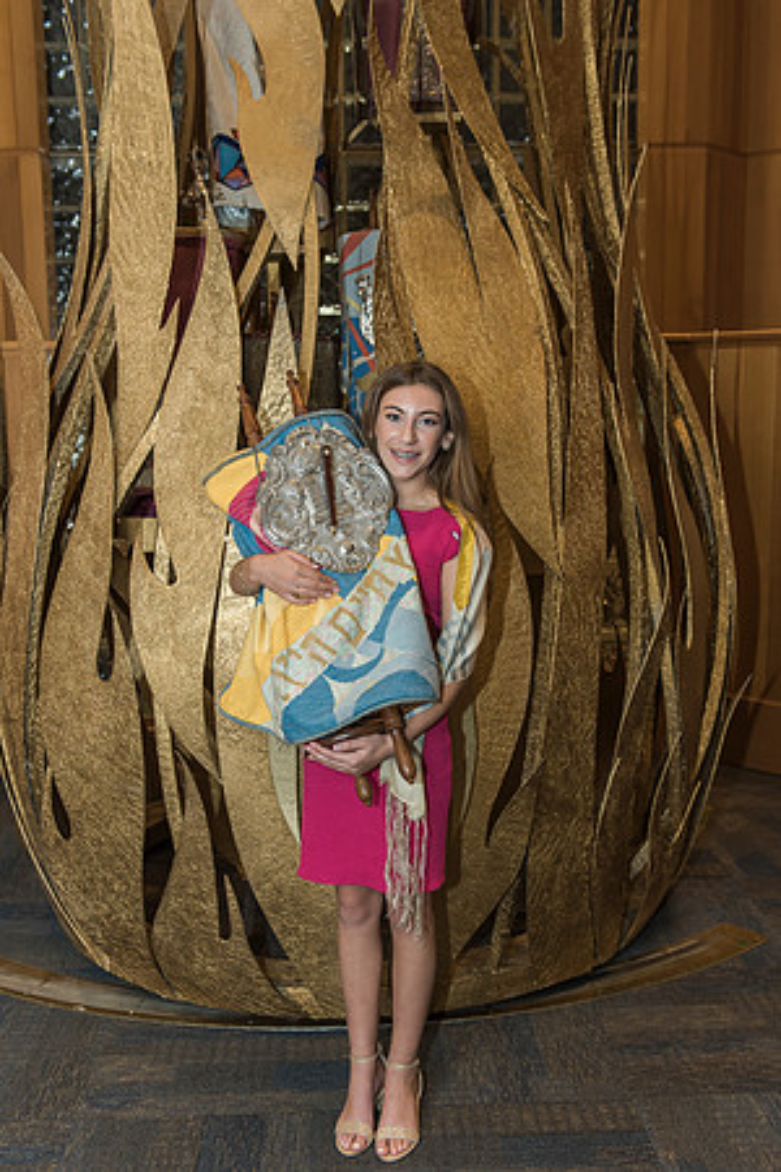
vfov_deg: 50.7
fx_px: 1236
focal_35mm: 38
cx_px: 390
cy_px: 586
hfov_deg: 35.1
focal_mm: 38
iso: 800
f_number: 4
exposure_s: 1/200
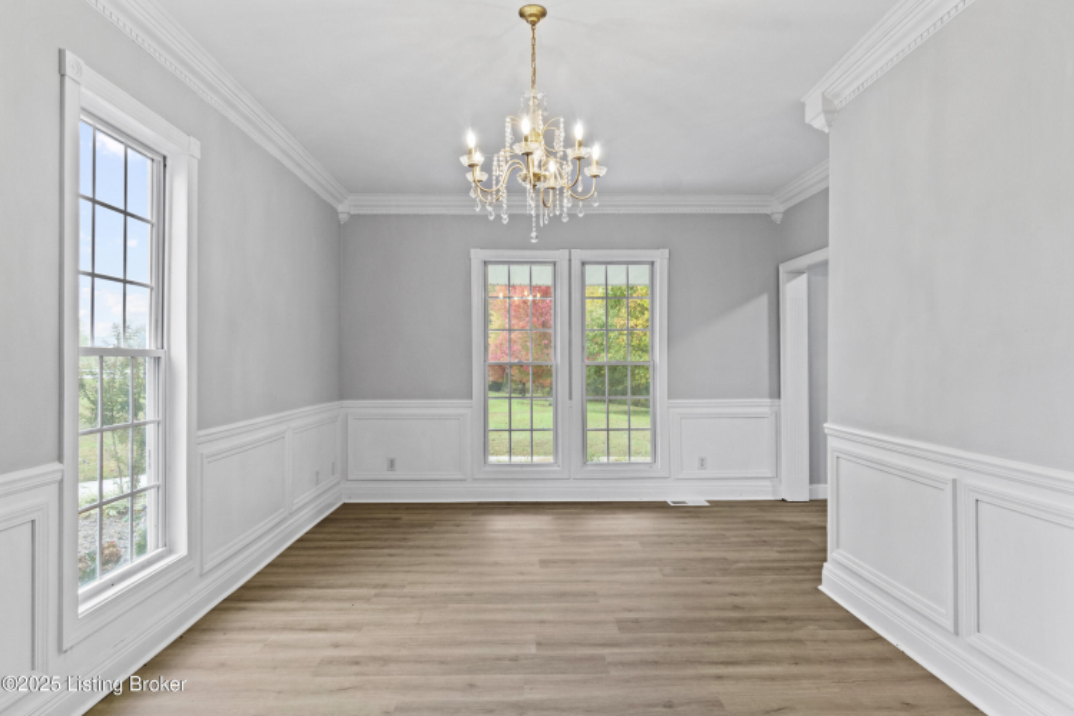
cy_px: 358
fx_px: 582
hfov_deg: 85.4
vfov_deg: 63.2
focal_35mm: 20
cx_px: 537
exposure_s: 1/4
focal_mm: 13
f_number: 8
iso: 400
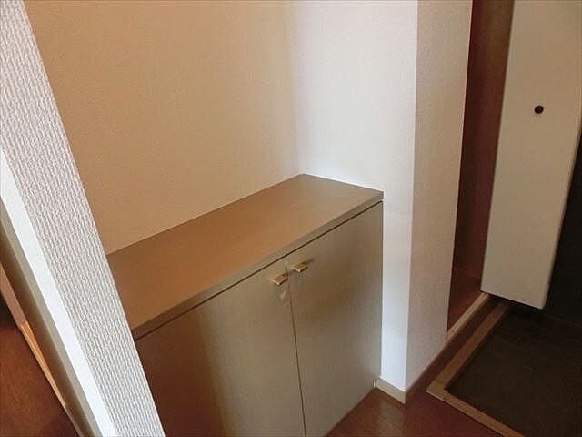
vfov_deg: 56.8
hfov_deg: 71.6
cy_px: 218
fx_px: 404
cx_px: 291
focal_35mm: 24
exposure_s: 1/100
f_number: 3
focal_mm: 4.24
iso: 800
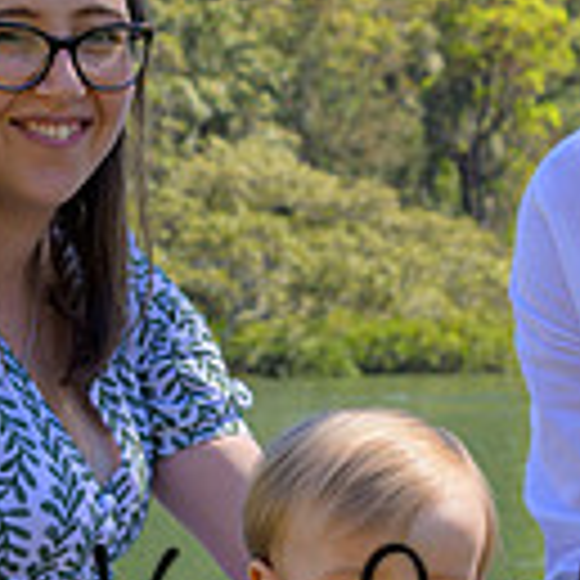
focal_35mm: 138
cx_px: 553
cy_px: 576
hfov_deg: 12.5
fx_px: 2616
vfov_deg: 12.5
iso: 64
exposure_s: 1/200
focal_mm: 24
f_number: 4
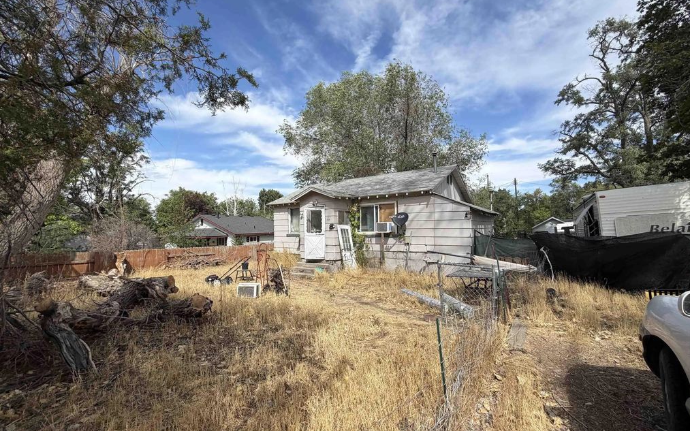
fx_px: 282
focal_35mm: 15
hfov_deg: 101.5
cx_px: 348
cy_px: 221
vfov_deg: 74.8
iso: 25
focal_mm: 2.22
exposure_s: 1/770
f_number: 2.2
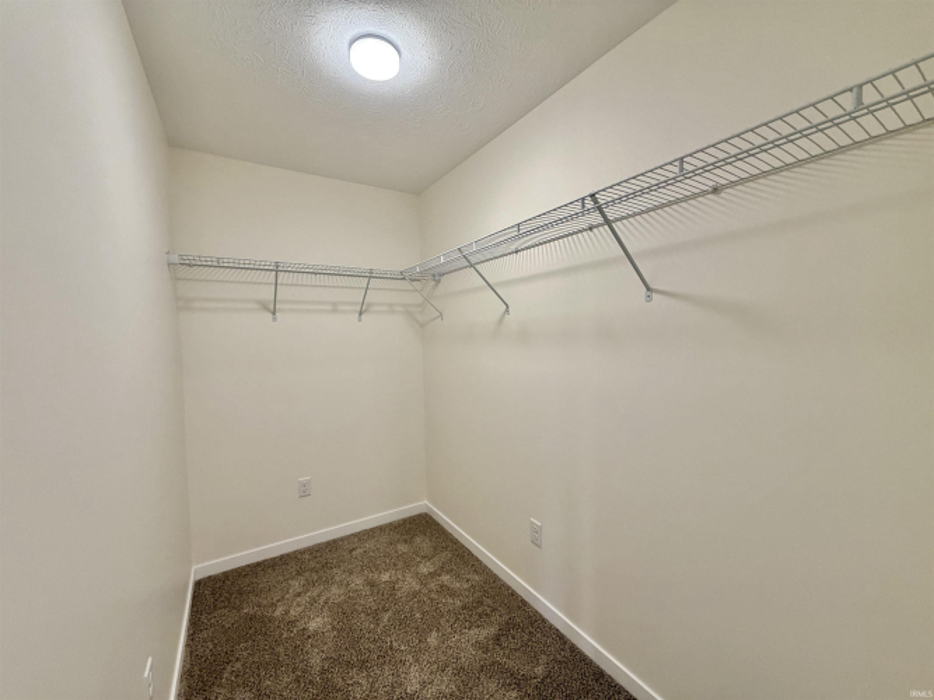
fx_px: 378
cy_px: 350
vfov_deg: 85.7
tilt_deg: -3.0
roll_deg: +1.2
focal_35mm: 14
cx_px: 467
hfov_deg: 102.1
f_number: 2.2
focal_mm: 2.22
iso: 250
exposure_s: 1/120
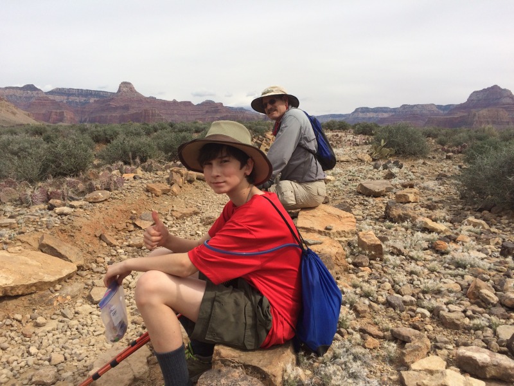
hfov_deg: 61.7
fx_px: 431
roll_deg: +0.4
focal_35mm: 29
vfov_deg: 48.2
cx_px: 257
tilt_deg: -6.3
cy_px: 193
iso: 32
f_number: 2.2
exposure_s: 1/2933
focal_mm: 4.15
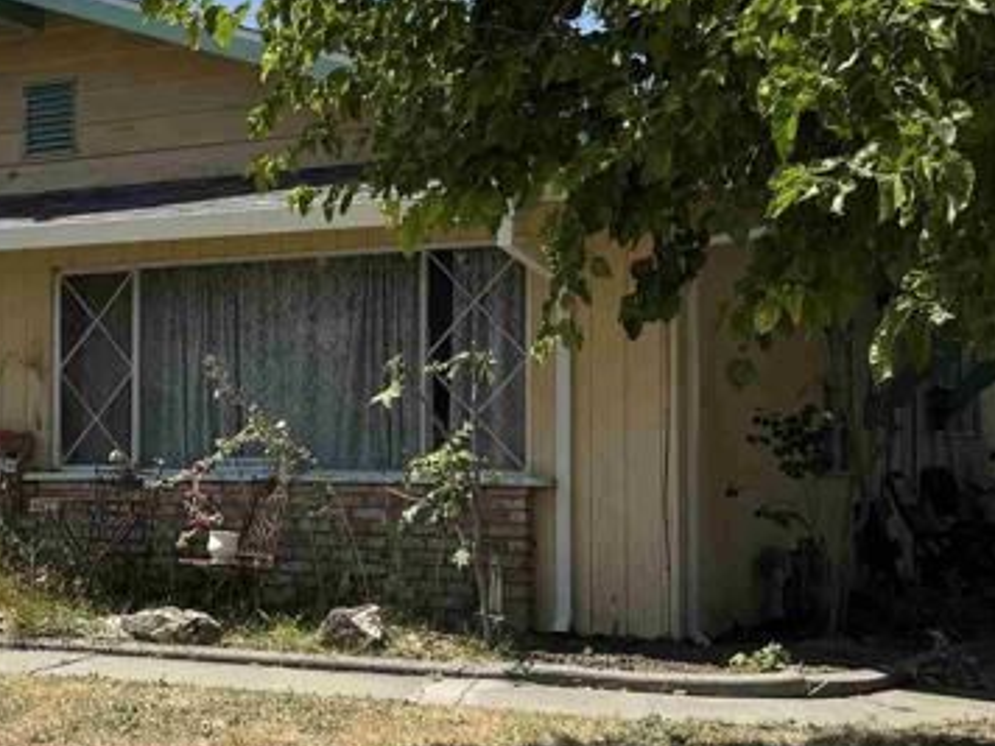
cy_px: 430
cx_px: 0
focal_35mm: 69
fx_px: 1983
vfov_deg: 21.3
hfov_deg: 26.6
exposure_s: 1/4167
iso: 80
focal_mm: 6.76
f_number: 1.78
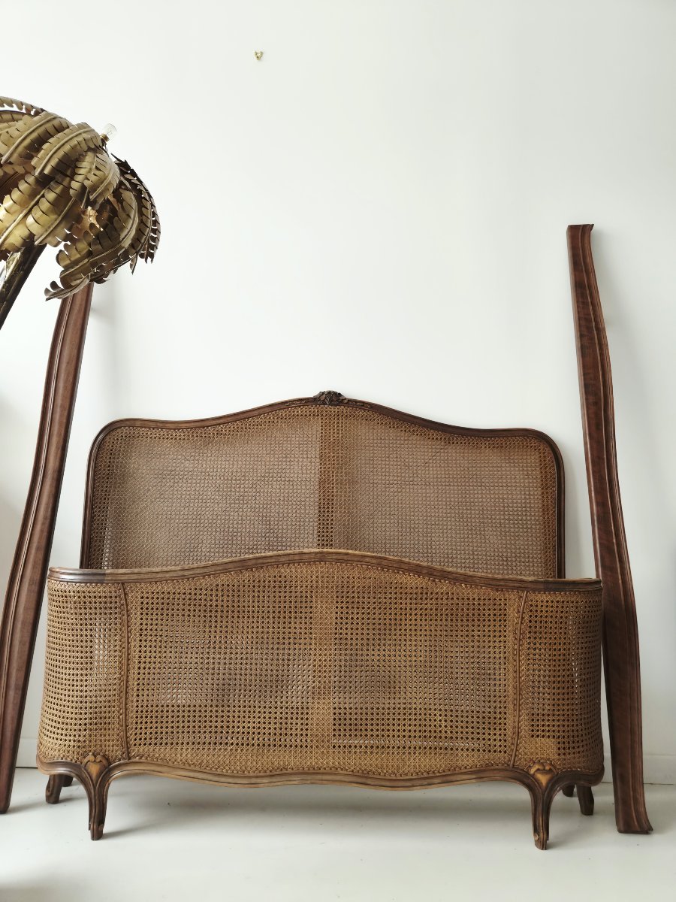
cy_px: 451
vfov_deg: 73.9
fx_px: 599
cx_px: 338
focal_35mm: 23
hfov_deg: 58.9
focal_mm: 5.4
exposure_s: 1/180
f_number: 1.8
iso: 125
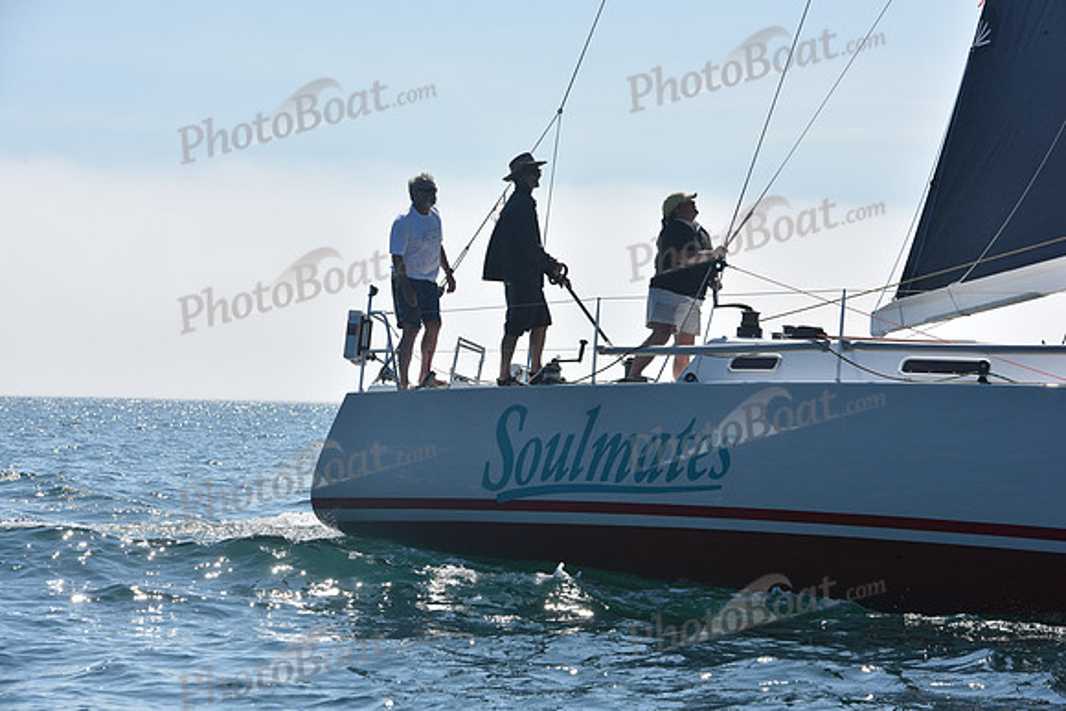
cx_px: 533
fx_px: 3110
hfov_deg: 19.5
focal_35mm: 105
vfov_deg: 13.0
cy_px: 356
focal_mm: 105
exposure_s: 1/1600
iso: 320
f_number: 8
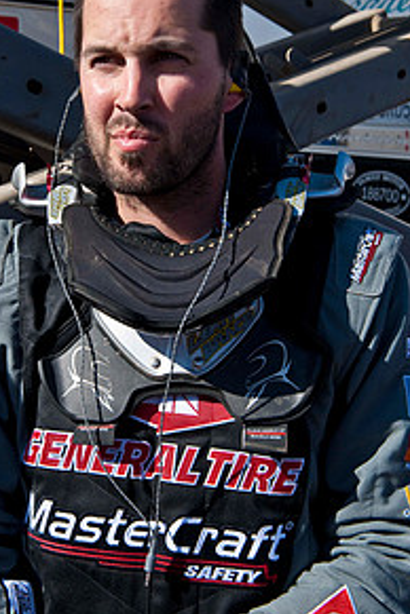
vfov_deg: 30.8
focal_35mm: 65
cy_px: 213
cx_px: 139
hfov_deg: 20.9
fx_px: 1110
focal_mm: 42
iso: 320
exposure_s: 1/1000
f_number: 8
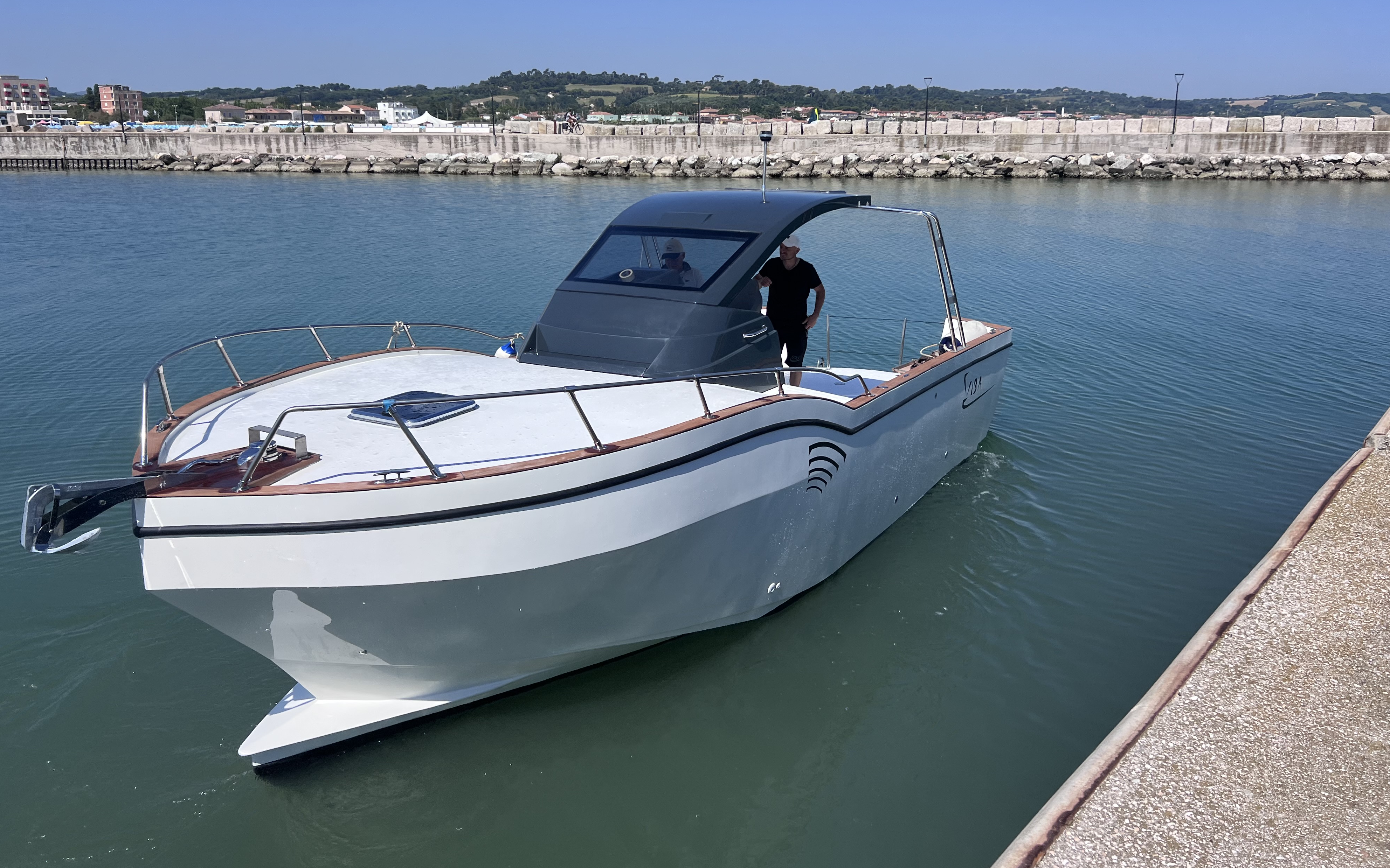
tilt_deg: -12.8
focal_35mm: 28
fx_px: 1061
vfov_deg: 44.4
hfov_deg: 66.5
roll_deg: +0.4
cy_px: 374
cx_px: 704
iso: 50
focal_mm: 5.7
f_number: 1.5
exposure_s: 1/6993
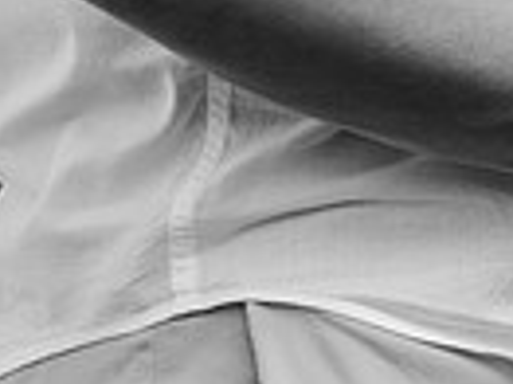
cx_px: 905
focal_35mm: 235
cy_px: 190
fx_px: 3479
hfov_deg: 8.2
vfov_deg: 6.3
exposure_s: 1/200
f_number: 2.8
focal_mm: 55
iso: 100
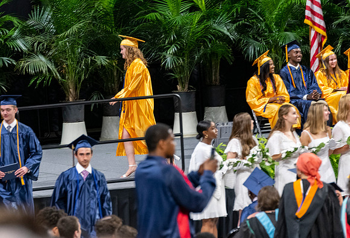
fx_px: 2768
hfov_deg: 7.2
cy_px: 102
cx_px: 134
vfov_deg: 4.9
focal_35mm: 283
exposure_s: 1/200
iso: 2000
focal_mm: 190
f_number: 4
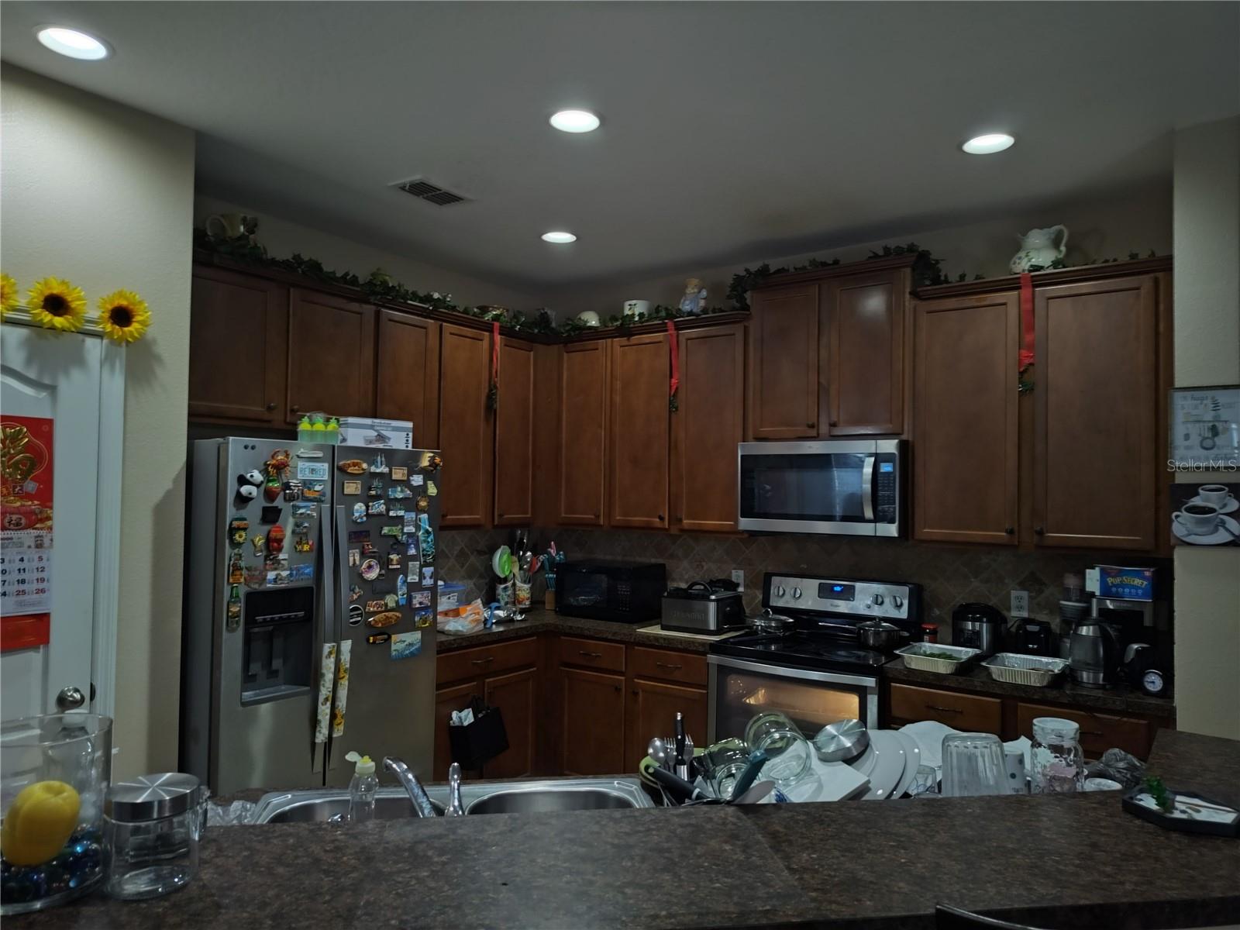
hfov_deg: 73.9
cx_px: 620
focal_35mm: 23
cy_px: 465
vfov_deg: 58.9
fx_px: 824
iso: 506
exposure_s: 1/15.2
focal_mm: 5.56
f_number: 1.8
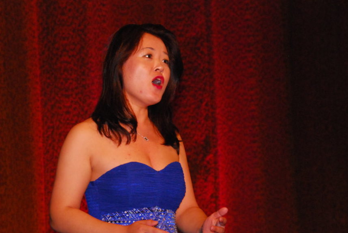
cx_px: 156
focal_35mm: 225
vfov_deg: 6.1
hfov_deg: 9.1
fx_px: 2179
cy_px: 133
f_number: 6.3
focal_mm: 112
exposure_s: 1/60
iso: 1600
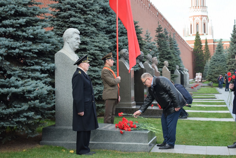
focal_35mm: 54
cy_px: 79
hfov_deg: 36.9
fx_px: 354
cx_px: 118
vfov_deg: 25.1
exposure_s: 1/200
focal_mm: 36
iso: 400
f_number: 7.1
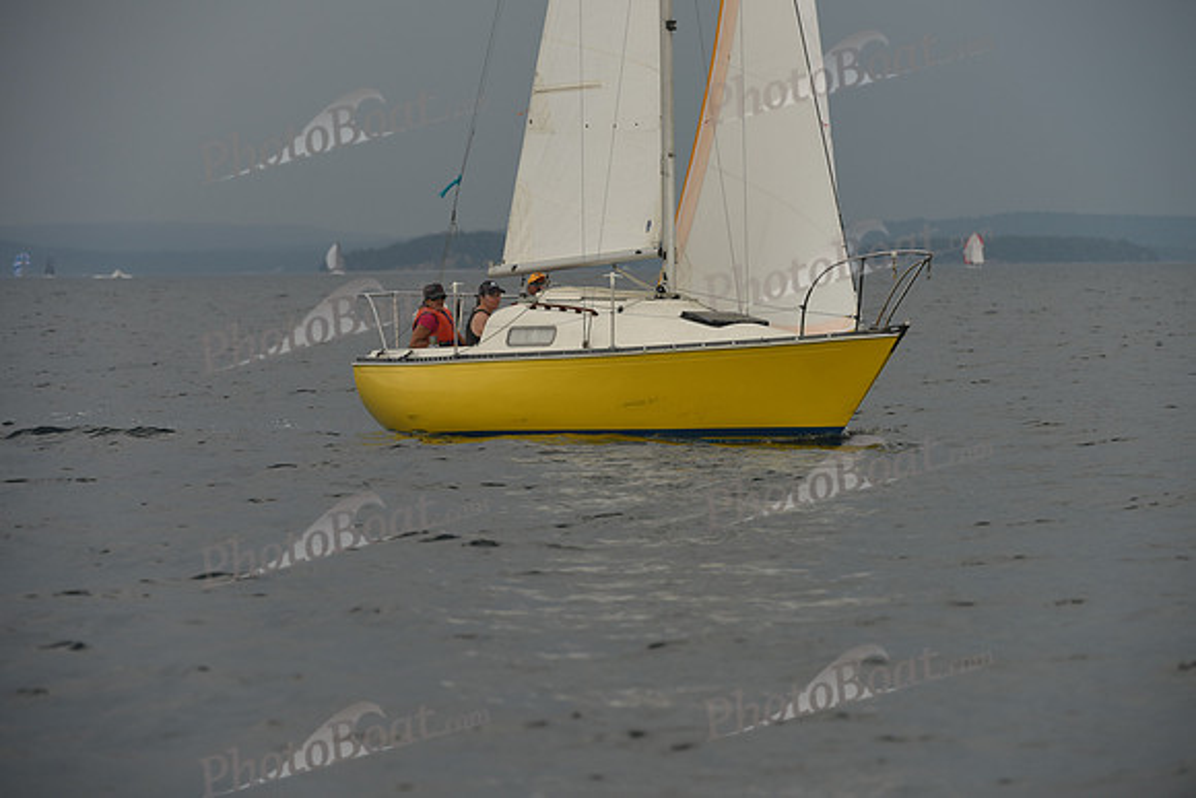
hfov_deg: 8.6
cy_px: 399
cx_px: 598
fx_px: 7975
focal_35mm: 240
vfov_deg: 5.7
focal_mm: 240
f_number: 5.6
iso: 250
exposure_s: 1/640
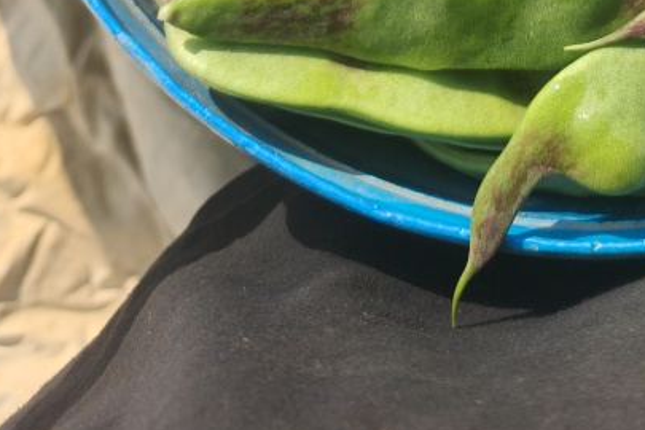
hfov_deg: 30.1
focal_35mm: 63
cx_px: 615
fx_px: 1129
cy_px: -405
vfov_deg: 16.8
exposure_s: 1/1698
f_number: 1.6
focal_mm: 6.06
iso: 50
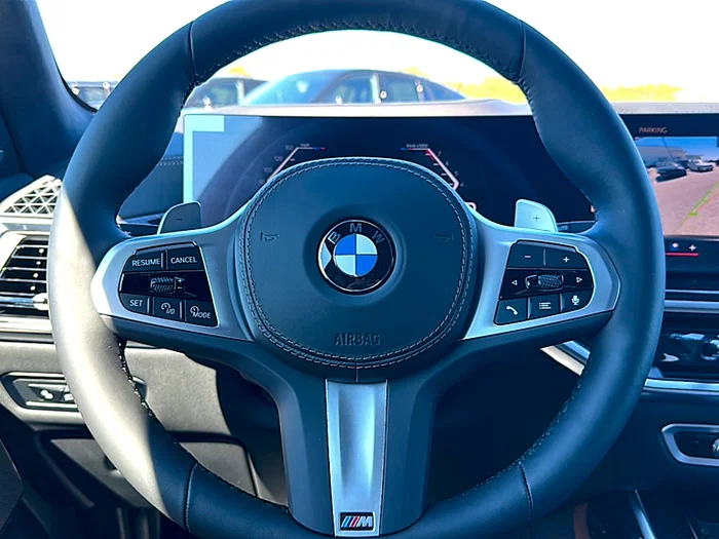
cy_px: 270
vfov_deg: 54.9
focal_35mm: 25
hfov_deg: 69.4
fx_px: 519
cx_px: 360
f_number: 1.78
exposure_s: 1/239
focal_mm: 6.86
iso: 100
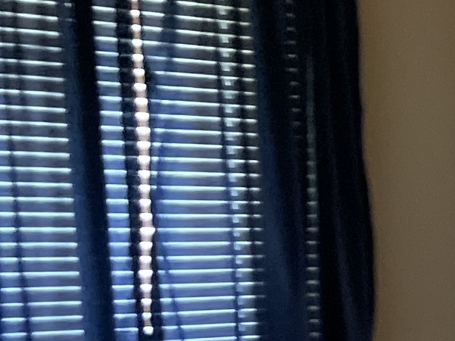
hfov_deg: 12.7
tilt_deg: -5.2
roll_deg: +0.4
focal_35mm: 133
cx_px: 948
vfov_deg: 10.9
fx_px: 1747
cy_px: 438
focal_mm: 5.1
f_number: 1.6
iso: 500
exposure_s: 1/60
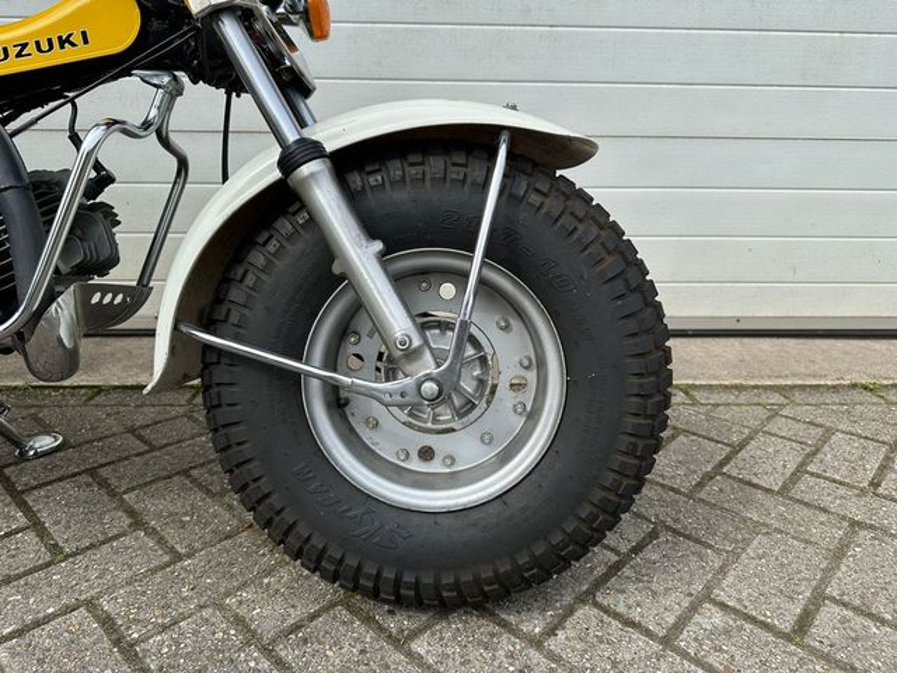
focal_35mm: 24
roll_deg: -0.9
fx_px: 622
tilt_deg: -17.9
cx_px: 448
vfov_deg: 56.8
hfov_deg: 71.6
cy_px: 336
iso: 80
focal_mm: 6.86
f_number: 1.78
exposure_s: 1/2882
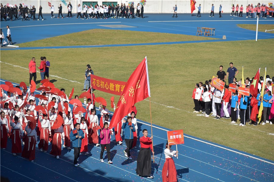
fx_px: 913
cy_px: 91
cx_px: 137
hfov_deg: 17.1
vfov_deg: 11.4
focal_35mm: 120
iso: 160
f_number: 4.5
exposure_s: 1/1600
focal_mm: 120
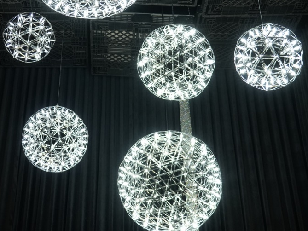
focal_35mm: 60
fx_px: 534
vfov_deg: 24.3
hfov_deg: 32.0
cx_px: 110
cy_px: 70
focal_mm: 29
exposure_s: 1/125
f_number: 4
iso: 2000
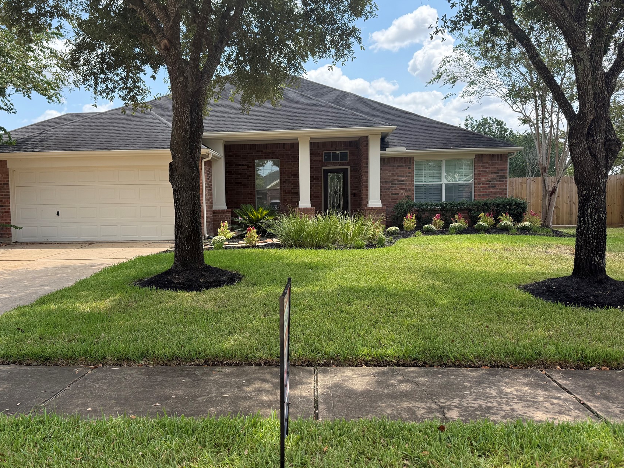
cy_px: 233
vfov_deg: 48.2
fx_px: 523
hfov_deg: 61.5
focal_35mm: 29
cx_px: 279
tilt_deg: -2.5
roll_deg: +1.0
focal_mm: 6.76
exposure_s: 1/1812
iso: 100
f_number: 1.78
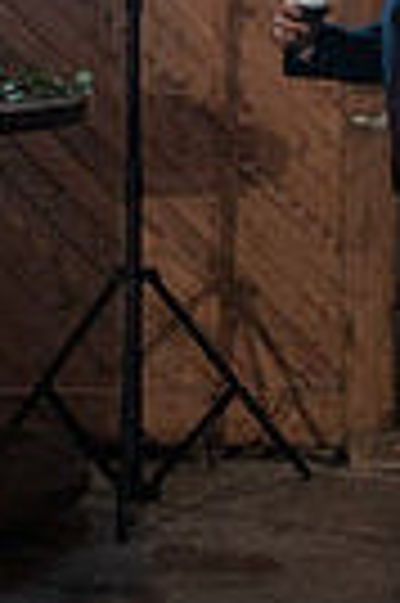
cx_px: 481
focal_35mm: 161
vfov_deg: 12.8
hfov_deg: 8.4
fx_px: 2690
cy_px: 243
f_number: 4
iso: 6400
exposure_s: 1/200
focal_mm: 48
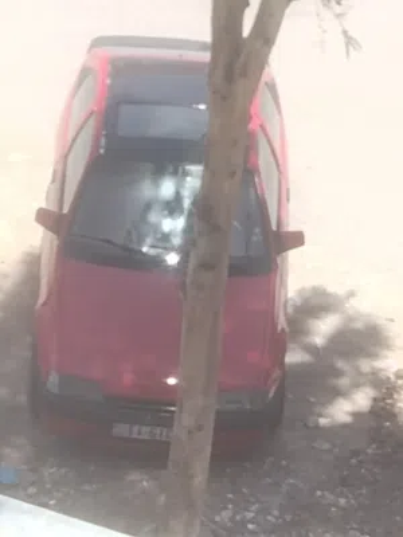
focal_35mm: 192
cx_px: 202
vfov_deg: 10.3
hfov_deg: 7.7
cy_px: 268
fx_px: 2980
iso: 100
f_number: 1.75
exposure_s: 1/512
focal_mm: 5.25
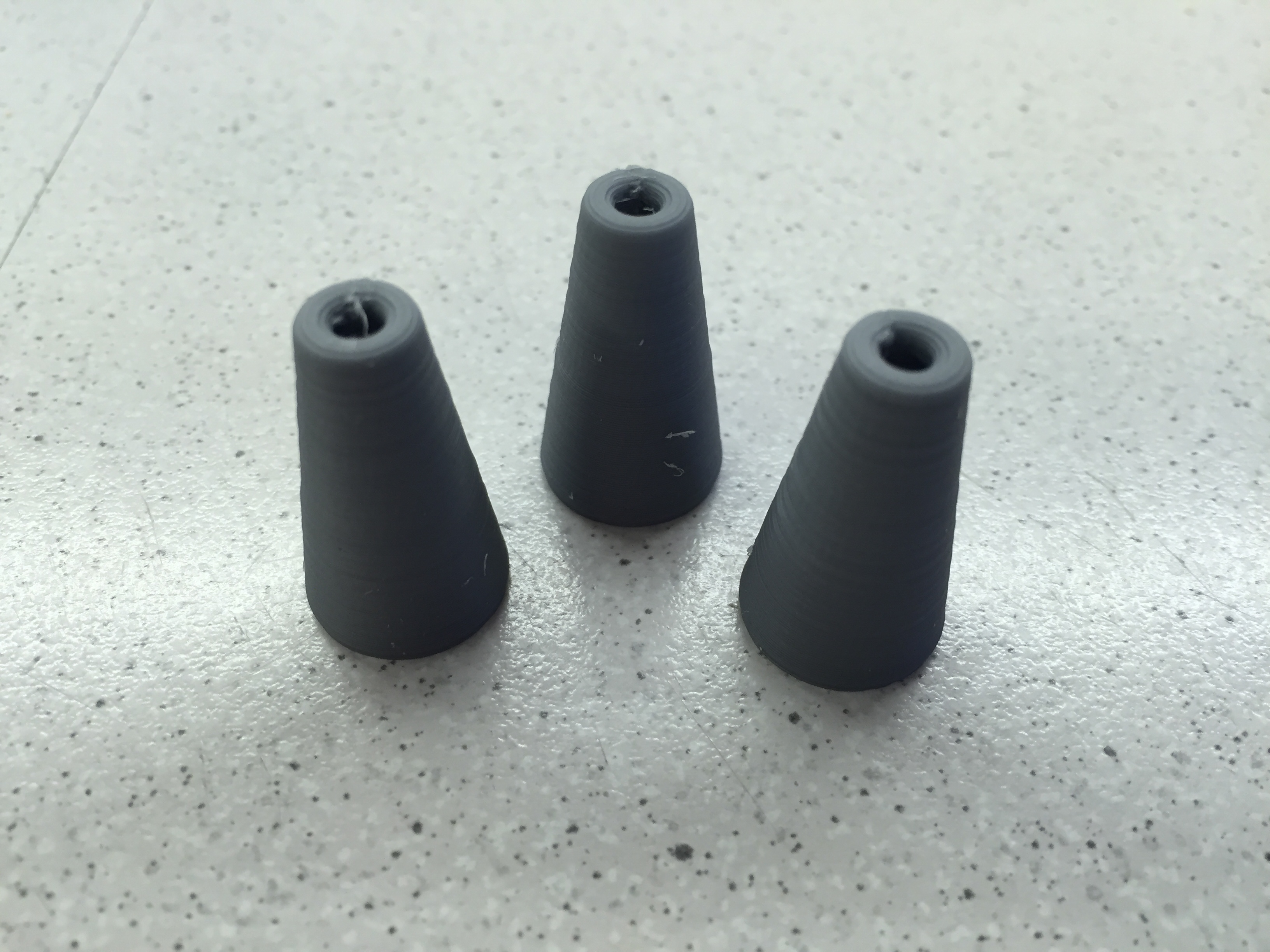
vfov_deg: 48.2
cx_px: 635
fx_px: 1064
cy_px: 476
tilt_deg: -47.4
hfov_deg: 61.7
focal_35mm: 29
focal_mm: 4.15
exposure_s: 1/33
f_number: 2.2
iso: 32
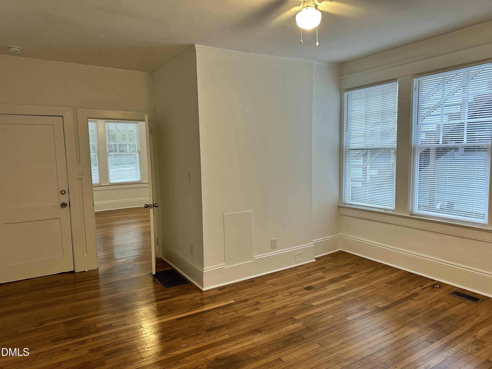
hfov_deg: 71.6
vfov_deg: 56.8
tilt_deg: -6.9
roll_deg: +0.8
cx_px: 246
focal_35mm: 24
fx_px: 341
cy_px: 184
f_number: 1.78
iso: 200
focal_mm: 6.86
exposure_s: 1/60
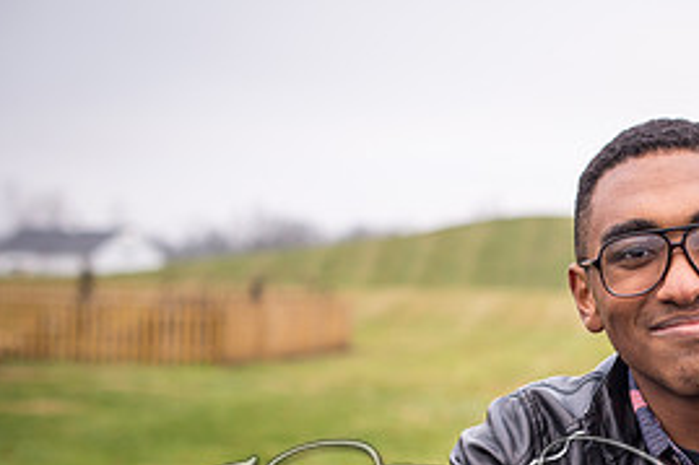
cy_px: 412
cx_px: 704
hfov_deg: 18.4
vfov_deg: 12.6
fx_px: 2096
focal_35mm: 108
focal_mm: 50
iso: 200
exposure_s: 1/60
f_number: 2.8
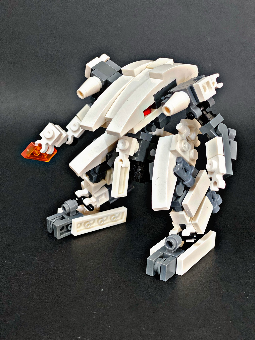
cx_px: 128
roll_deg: -0.5
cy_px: 170
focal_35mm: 52
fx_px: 511
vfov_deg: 36.8
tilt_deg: -17.3
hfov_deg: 28.0
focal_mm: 6
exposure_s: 1/40
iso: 160
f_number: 2
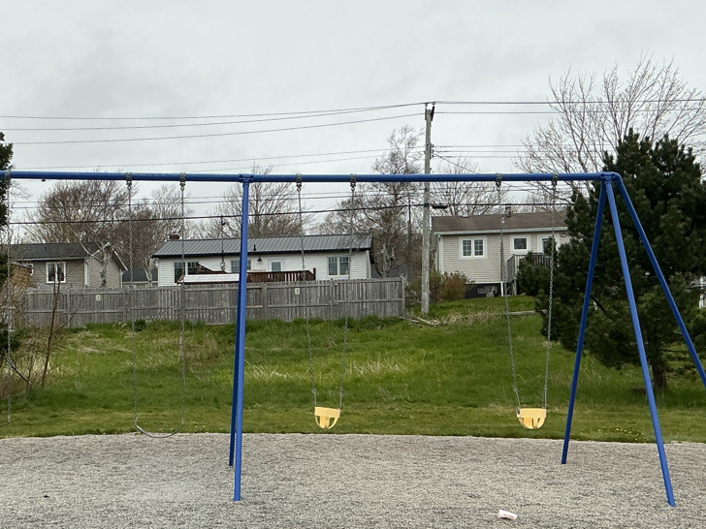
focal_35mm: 51
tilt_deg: +3.1
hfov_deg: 37.3
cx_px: 264
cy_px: 329
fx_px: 1040
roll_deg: +1.8
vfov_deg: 28.5
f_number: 1.8
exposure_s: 1/2959
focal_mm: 3
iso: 25
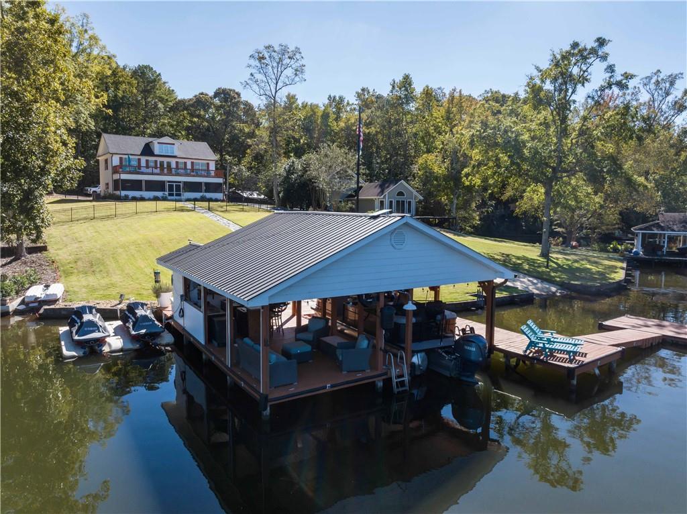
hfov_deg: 71.6
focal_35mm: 24
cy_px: 257
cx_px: 344
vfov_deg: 56.7
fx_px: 476
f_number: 10
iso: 200
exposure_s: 1/200
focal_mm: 12.29
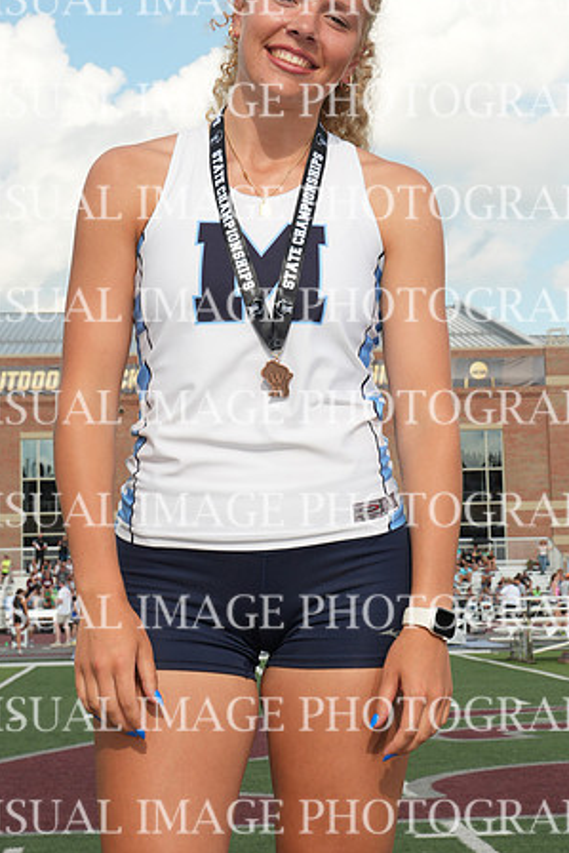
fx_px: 1887
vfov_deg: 25.4
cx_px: 286
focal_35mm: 80
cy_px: 356
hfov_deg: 17.2
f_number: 9
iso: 100
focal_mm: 41
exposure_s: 1/125
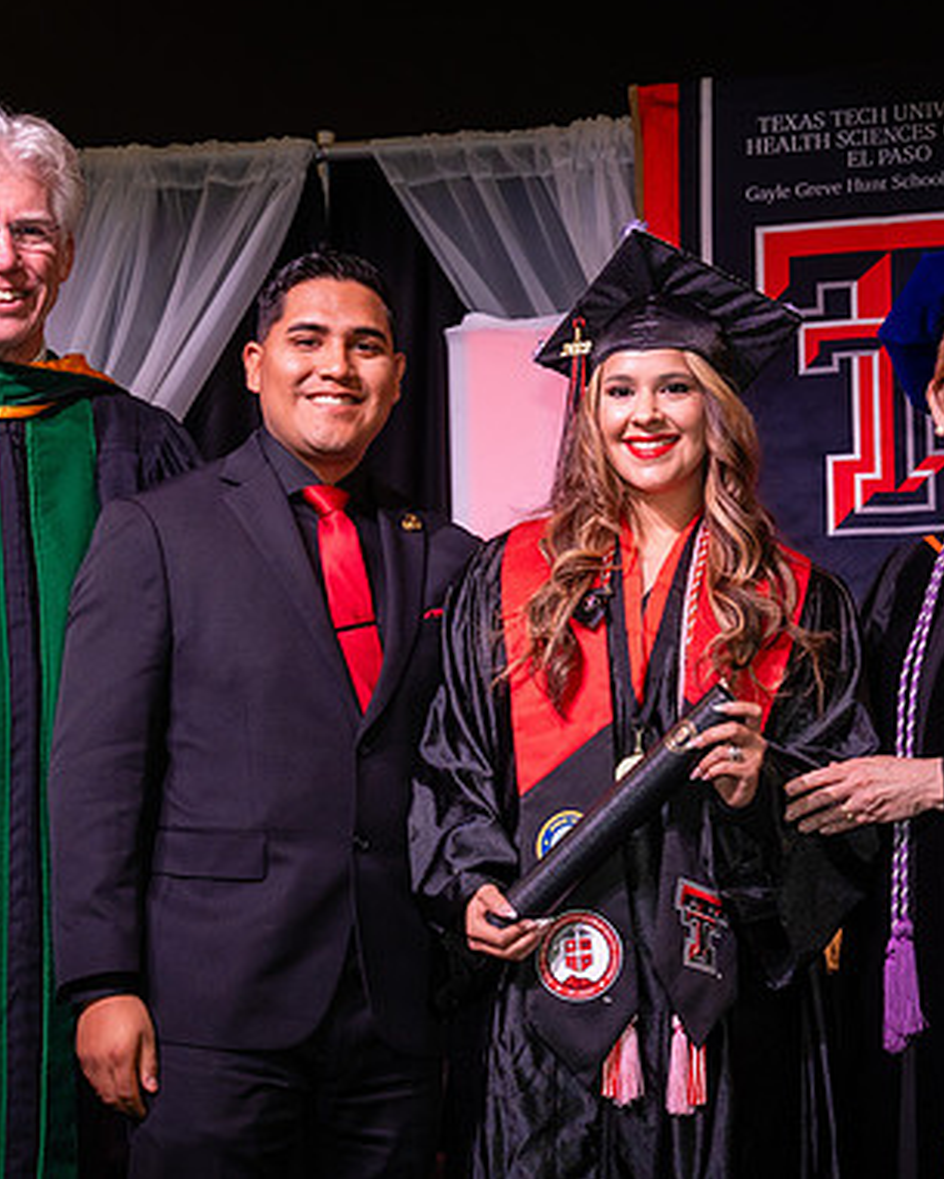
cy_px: 628
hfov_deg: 16.2
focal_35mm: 95
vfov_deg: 20.2
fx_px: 3316
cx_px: 552
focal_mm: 50
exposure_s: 1/160
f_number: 5.6
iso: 1250
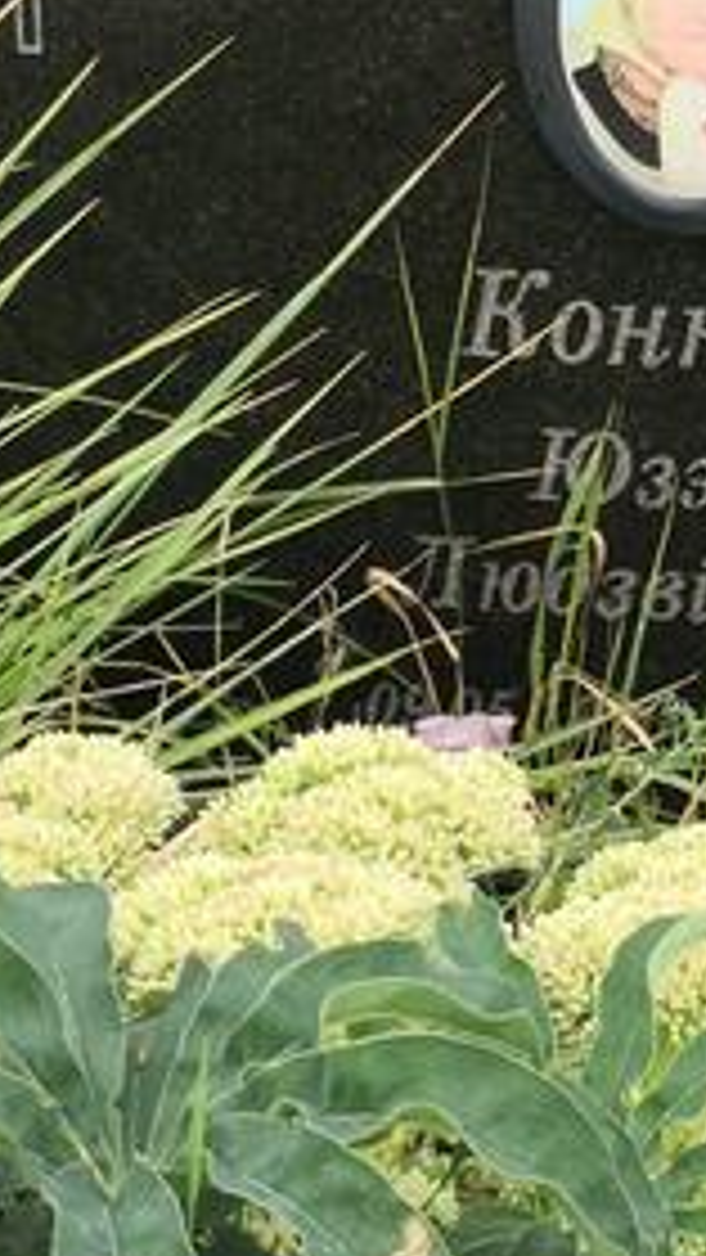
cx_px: 755
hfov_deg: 9.8
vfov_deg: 17.5
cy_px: 297
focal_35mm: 122
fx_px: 4059
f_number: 1.6
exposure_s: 1/572
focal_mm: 3.95
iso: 50
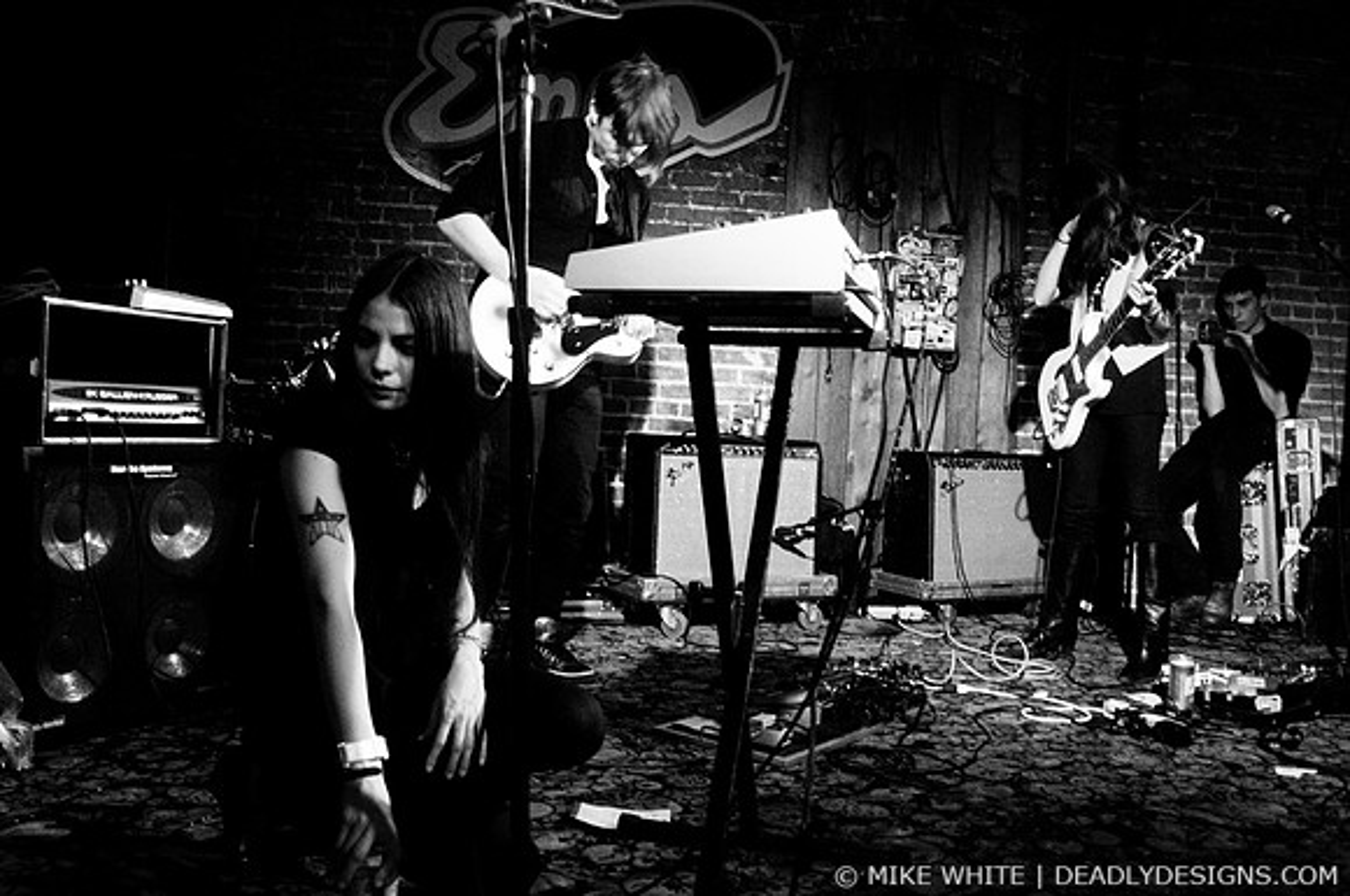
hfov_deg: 62.0
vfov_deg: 43.5
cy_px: 448
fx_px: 1123
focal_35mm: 30
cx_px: 675
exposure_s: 1/60
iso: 1000
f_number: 2.8
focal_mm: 20
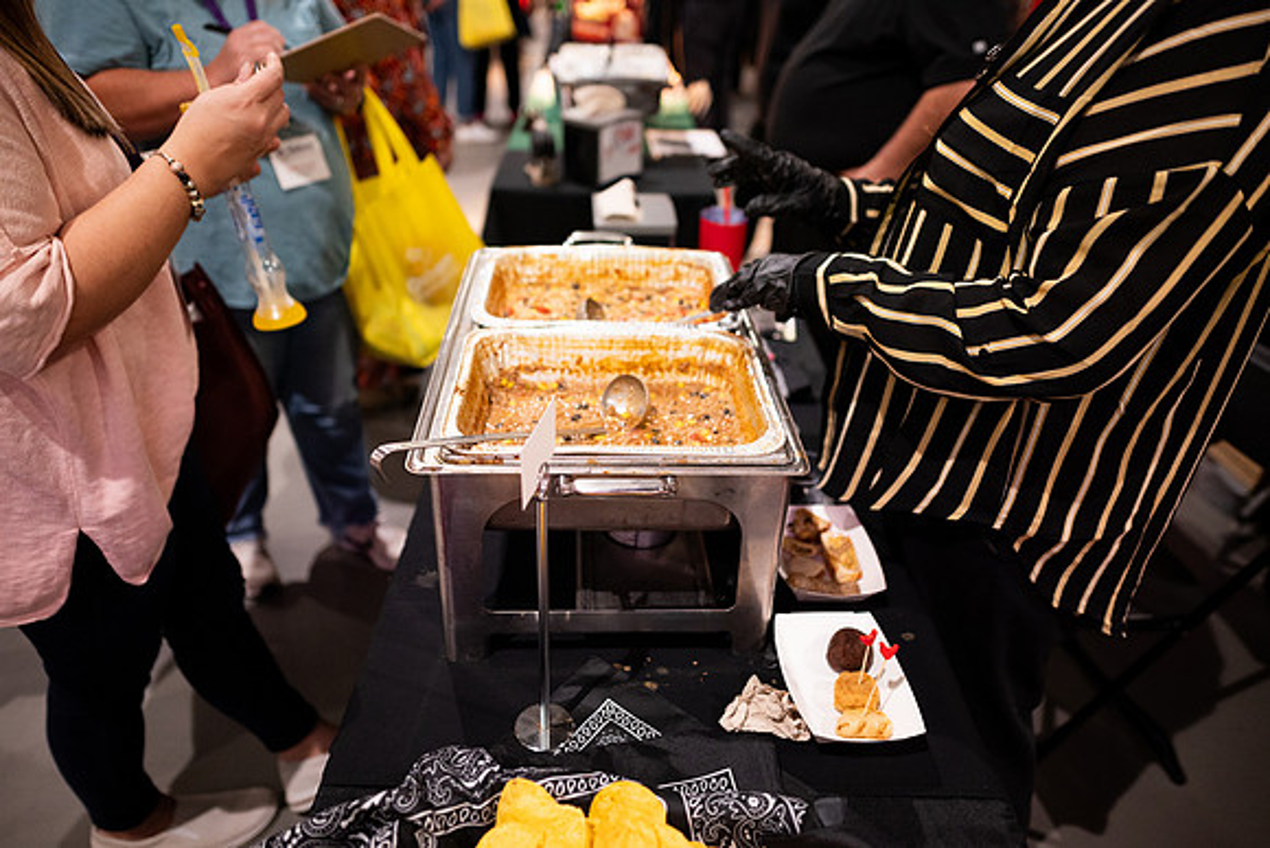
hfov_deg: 73.7
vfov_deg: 53.2
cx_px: 635
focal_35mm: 24
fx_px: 847
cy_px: 424
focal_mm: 24
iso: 1250
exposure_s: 1/200
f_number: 1.8
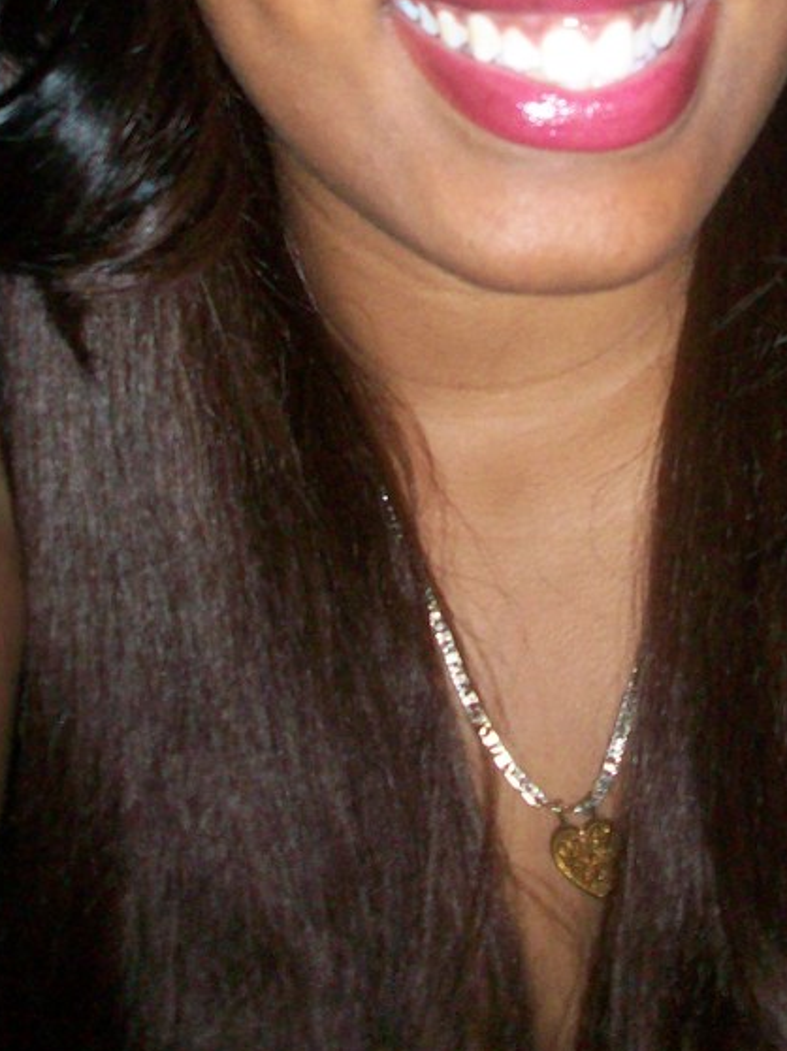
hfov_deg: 22.3
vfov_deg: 29.2
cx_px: 606
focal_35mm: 65
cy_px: 214
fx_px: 1972
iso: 160
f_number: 2.8
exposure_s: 1/60
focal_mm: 5.7
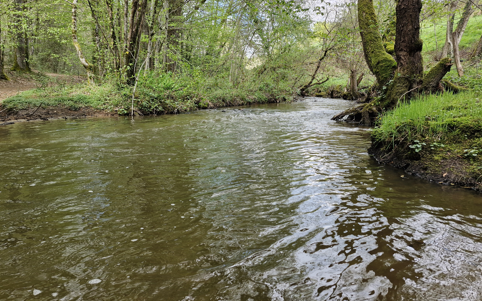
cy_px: 146
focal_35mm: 25
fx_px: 328
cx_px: 235
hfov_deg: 72.5
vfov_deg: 49.3
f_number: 1.8
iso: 50
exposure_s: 1/196
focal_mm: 5.54
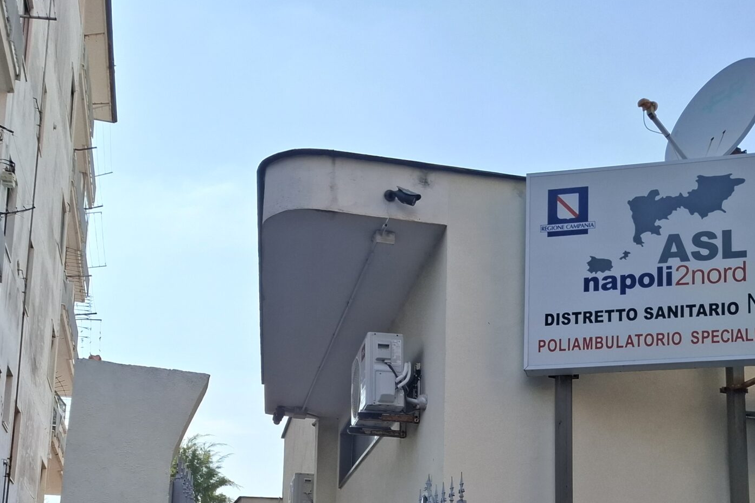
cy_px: 517
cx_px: 425
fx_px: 923
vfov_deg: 28.4
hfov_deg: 44.4
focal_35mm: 44
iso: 50
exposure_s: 1/1650
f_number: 1.8
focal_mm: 5.54
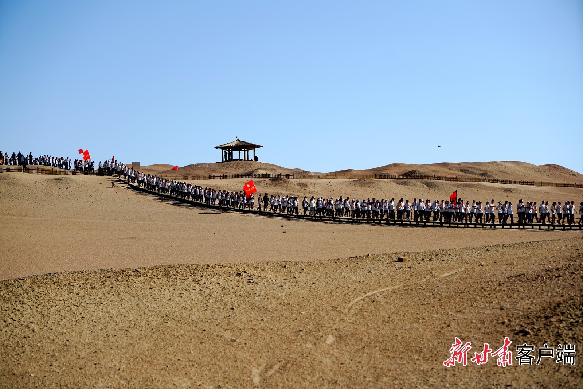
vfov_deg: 19.5
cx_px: 292
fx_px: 1134
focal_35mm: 70
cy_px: 194
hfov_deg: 28.8
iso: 100
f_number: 5.6
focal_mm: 70
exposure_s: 1/1250
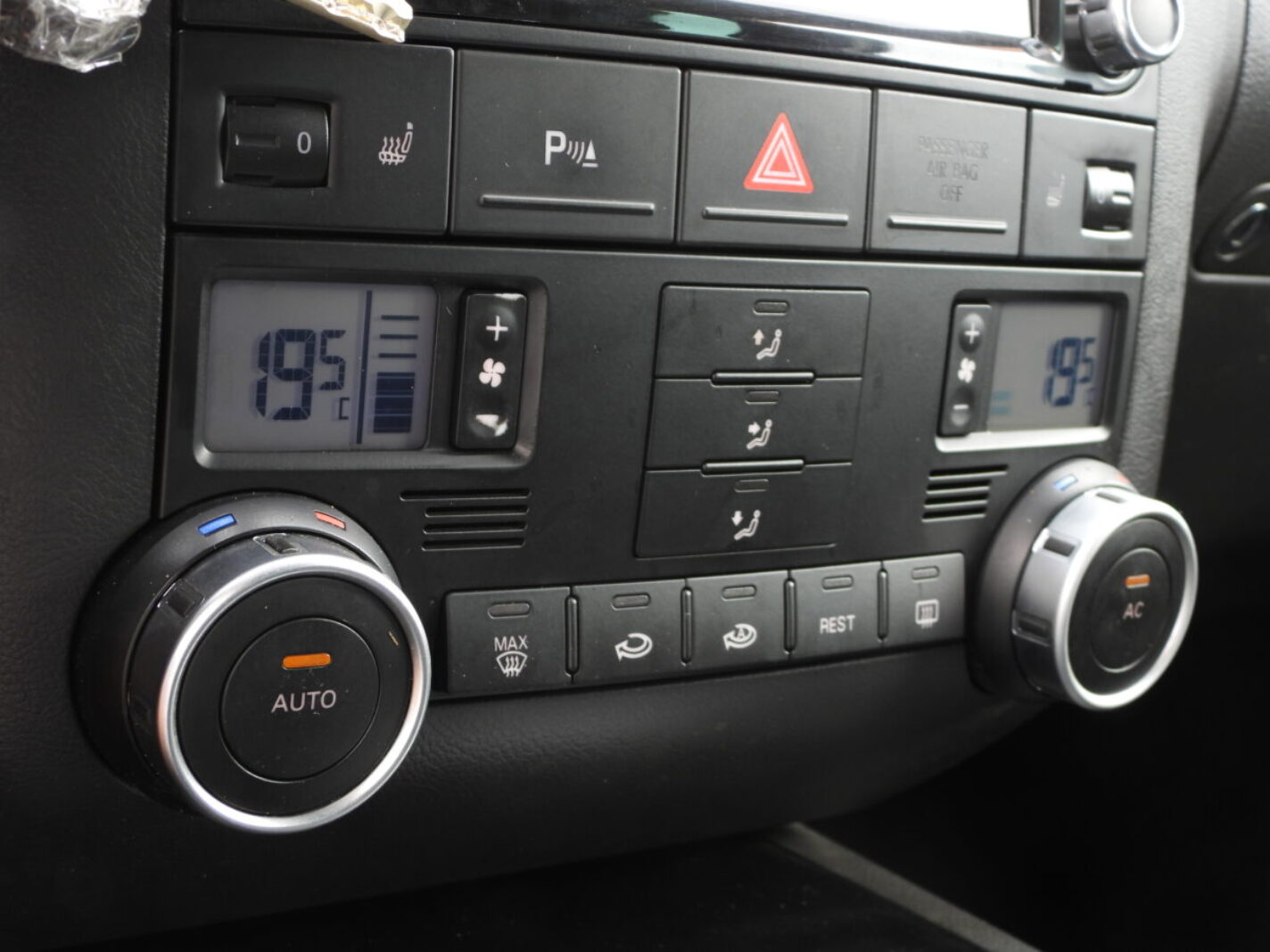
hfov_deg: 34.9
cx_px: 635
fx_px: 2018
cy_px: 476
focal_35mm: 55
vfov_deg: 26.6
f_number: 3.5
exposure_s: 1/30
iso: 125
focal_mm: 9.8
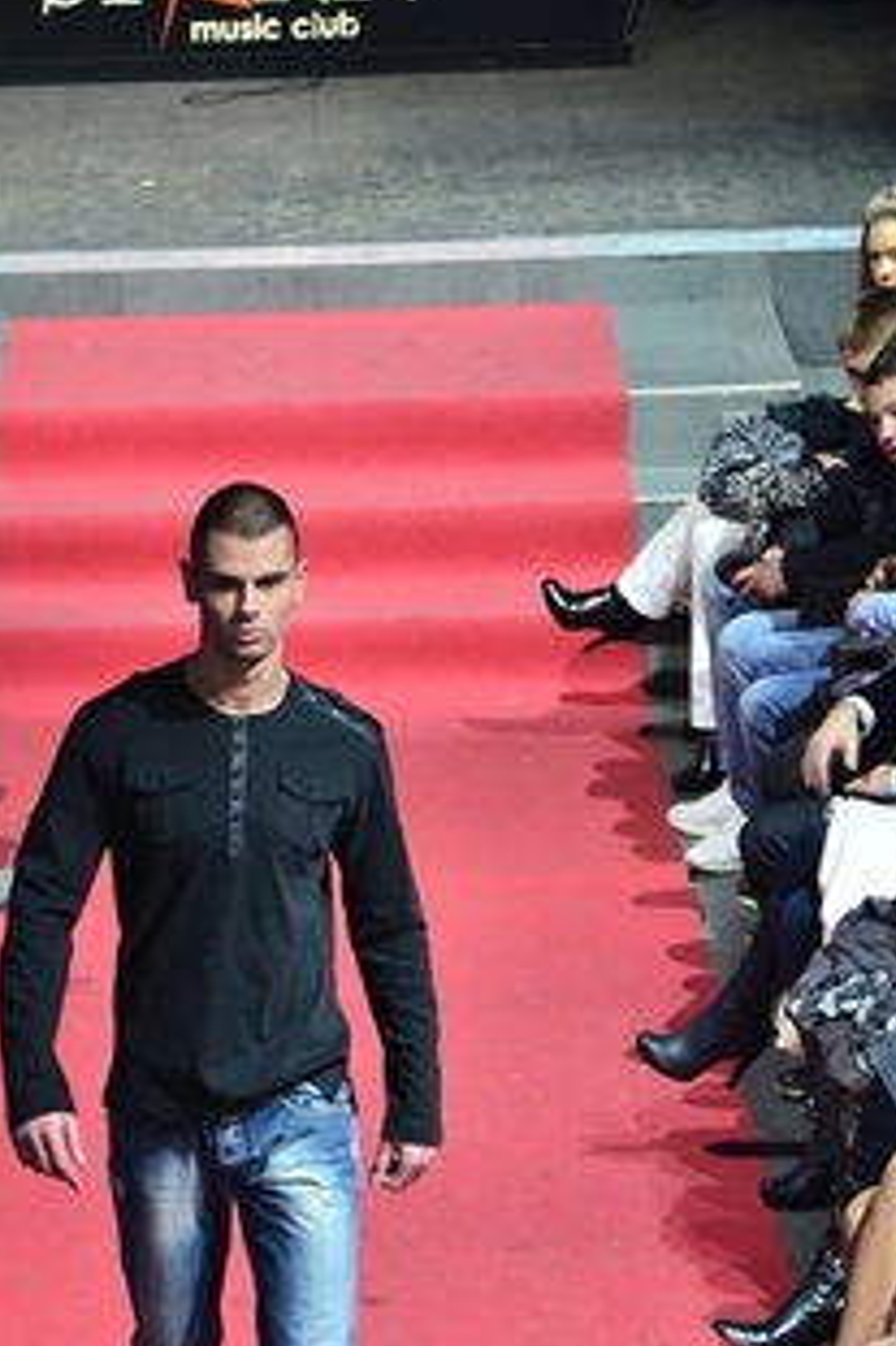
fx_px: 7020
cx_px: 255
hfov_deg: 7.3
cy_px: 883
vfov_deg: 10.9
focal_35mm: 188
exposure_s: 1/125
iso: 2000
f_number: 5.6
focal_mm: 75
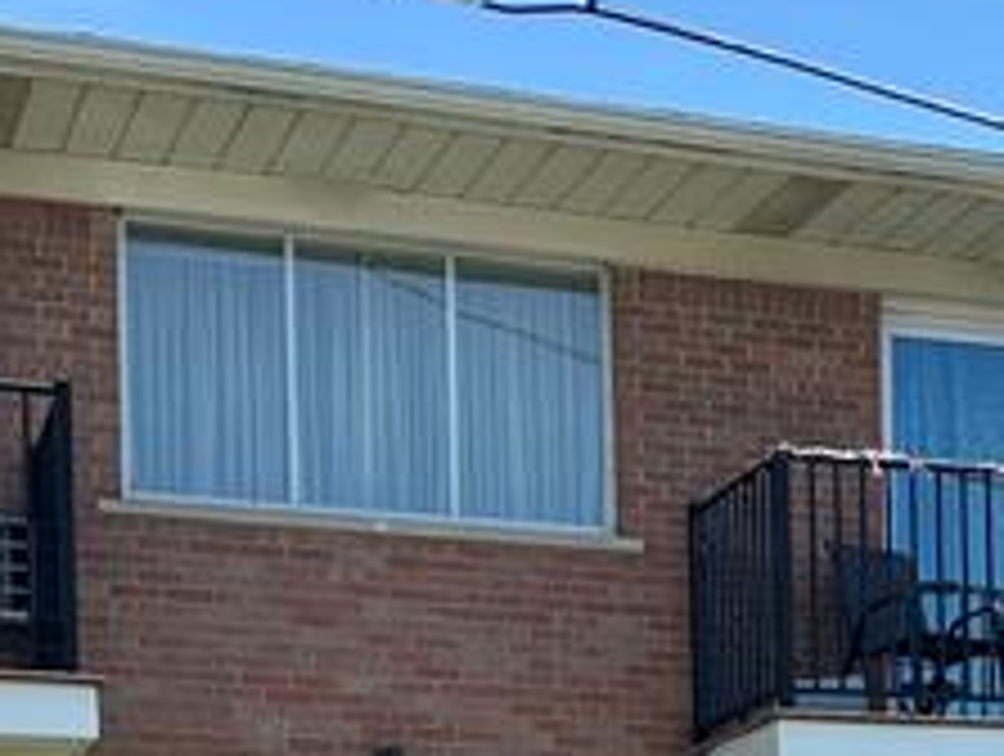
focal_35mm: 110
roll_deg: +0.4
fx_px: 3196
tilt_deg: +0.5
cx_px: 932
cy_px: 1156
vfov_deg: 12.8
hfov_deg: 17.6
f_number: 1.78
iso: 80
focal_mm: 6.86
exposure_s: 1/2469
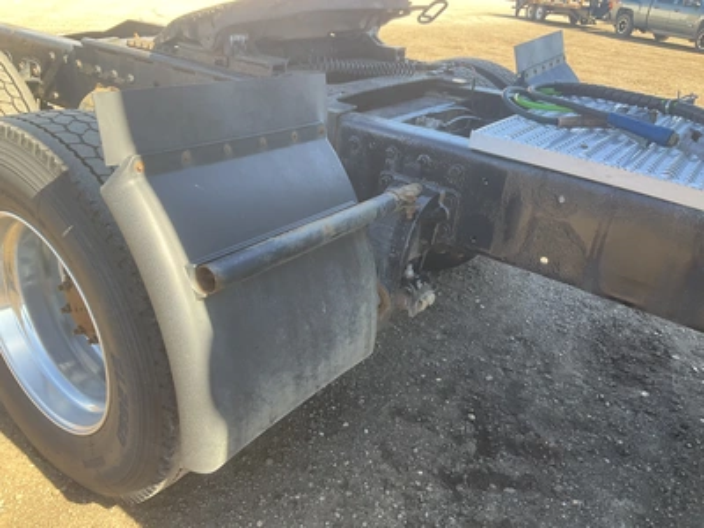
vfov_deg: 48.2
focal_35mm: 29
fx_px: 590
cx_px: 352
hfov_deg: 61.7
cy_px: 264
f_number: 1.8
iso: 25
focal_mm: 3
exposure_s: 1/126
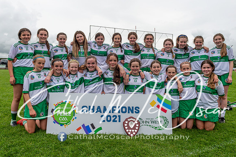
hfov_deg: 60.0
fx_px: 204
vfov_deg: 42.0
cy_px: 71
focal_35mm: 31
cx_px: 119
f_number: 7.1
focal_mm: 24
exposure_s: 1/100
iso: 100
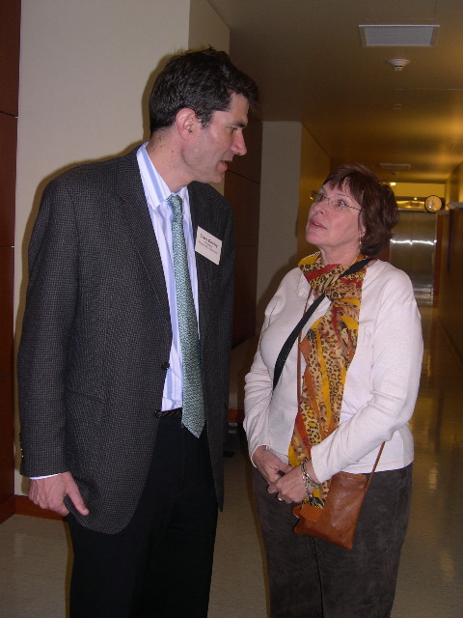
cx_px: 232
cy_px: 309
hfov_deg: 37.7
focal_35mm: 38
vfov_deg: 49.0
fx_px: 678
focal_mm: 8
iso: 100
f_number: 2.8
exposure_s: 1/60
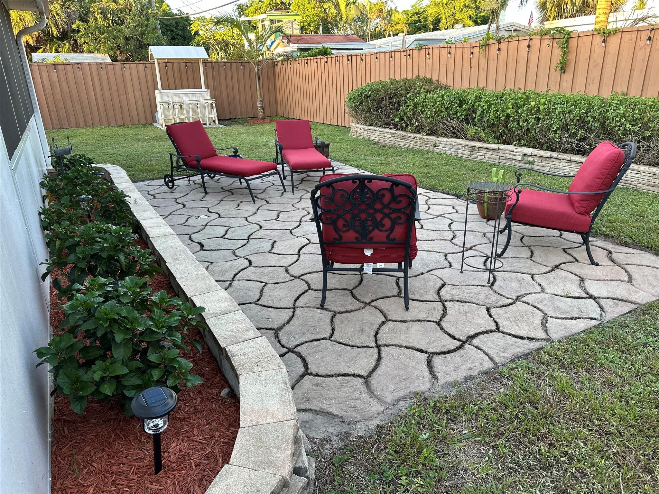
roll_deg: +1.6
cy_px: 247
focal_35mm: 24
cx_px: 330
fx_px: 457
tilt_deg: -20.3
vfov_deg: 56.8
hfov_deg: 71.6
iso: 80
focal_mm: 6.86
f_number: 1.78
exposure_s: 1/121
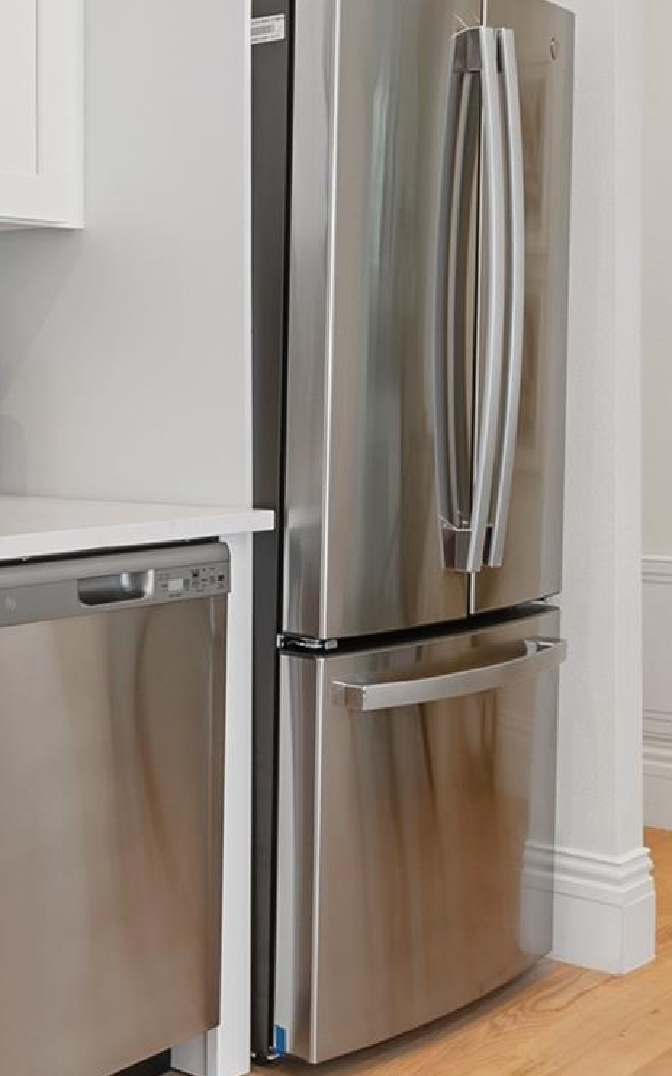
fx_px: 1612
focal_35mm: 55
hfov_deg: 19.9
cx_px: -379
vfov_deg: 36.8
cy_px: 471
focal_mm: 17
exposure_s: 2.5
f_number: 9
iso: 80
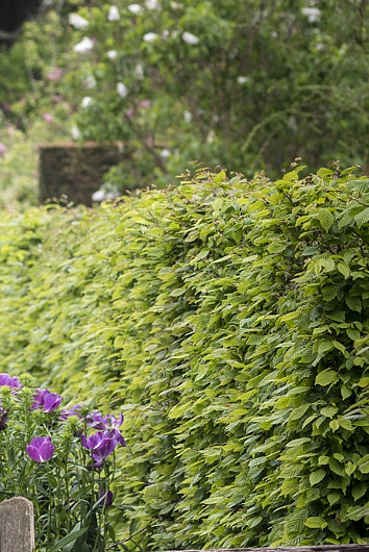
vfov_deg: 6.5
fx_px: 4867
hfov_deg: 4.3
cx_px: -136
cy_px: 473
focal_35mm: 317
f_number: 4.5
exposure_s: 1/320
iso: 500
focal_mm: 105
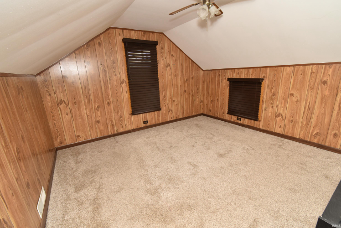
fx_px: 142
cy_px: 114
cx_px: 170
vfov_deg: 77.4
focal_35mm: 15
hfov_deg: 100.3
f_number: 9
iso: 400
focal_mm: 10
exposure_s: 1/80
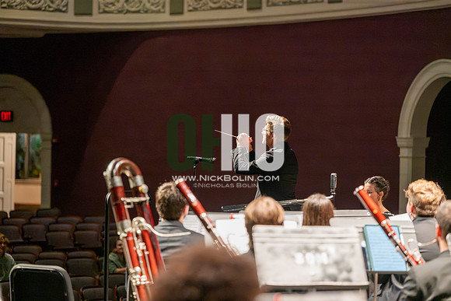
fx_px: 1504
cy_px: 150
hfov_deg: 17.1
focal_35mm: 120
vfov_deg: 11.4
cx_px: 226
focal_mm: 120
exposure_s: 1/640
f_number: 2.8
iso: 8000
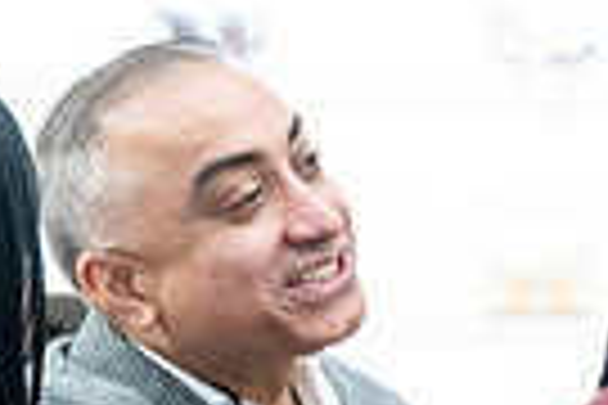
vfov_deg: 5.9
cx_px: 658
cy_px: 536
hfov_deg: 8.8
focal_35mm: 233
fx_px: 3935
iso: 1250
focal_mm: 51
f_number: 3.2
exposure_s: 1/160
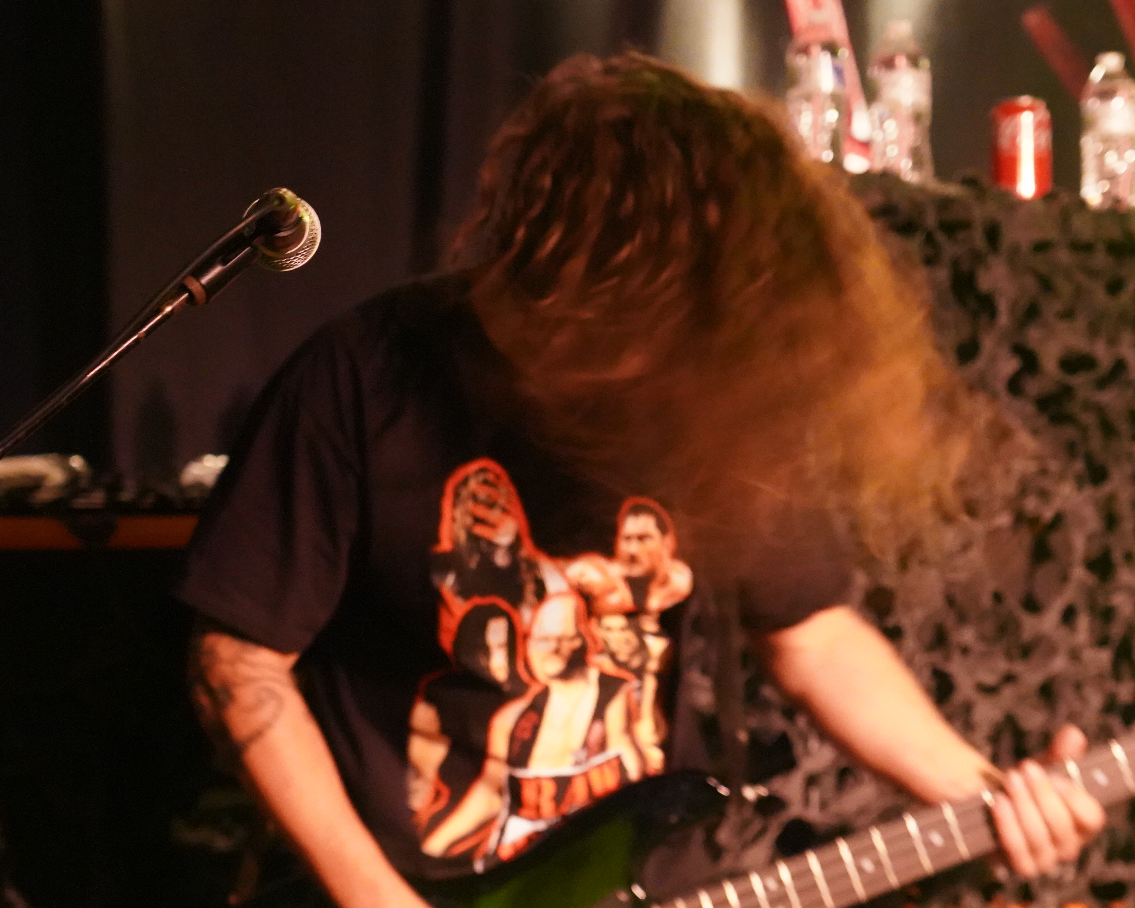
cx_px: 657
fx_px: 3964
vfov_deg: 13.1
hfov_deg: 16.3
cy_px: 583
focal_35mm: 118
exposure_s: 1/30
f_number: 4
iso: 12800
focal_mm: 74
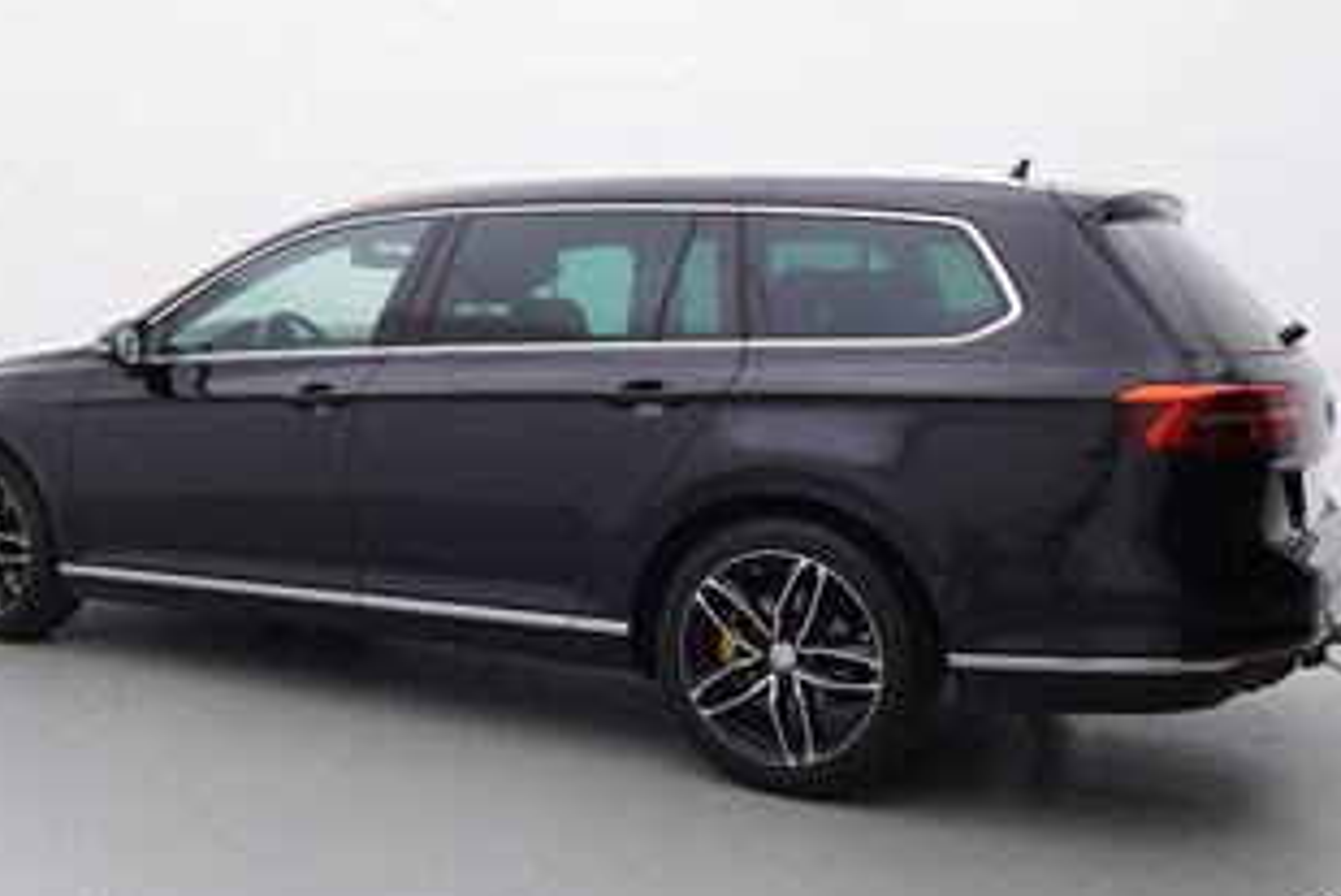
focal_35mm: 40
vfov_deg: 33.5
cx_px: 534
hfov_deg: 48.3
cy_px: 504
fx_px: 1486
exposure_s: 1/80
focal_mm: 15
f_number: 5
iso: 200
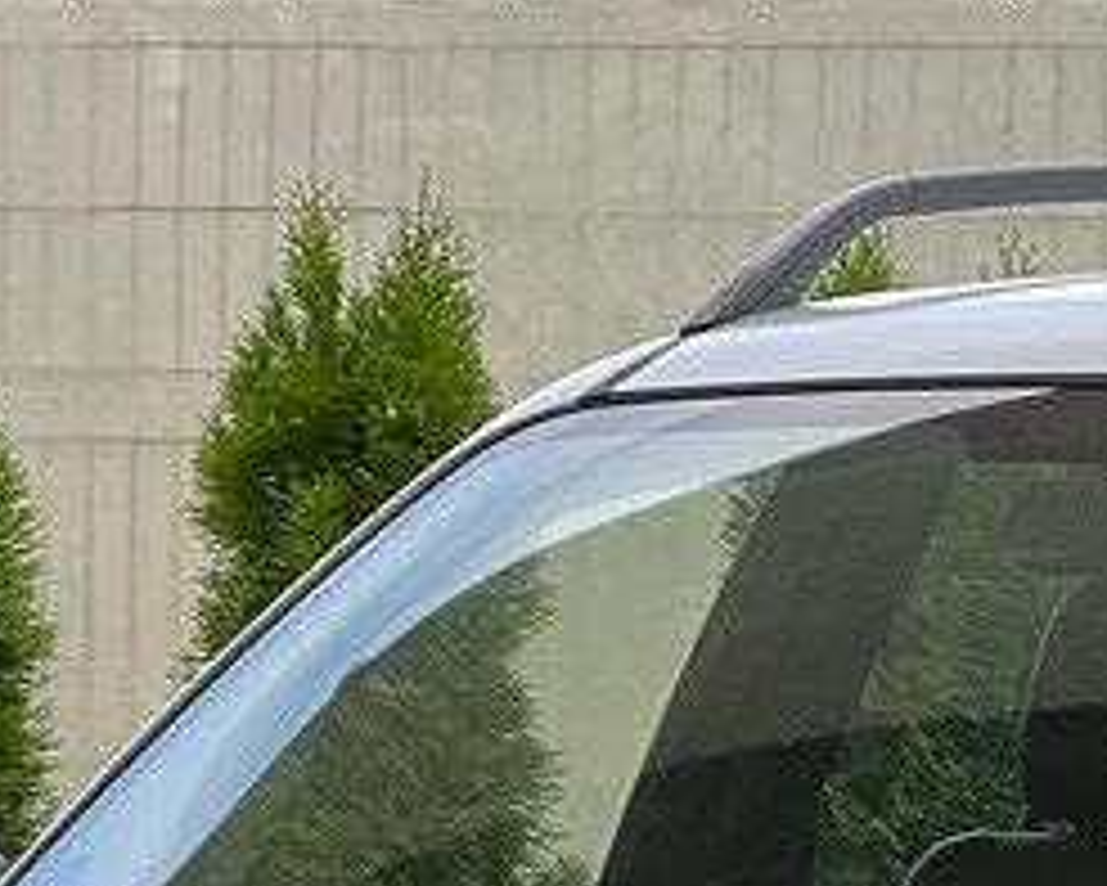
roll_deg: -0.1
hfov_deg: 6.3
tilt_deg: -5.4
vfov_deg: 5.0
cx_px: 1012
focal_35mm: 305
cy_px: 1457
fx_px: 9997
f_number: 2.8
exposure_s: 1/121
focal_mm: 9
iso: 25
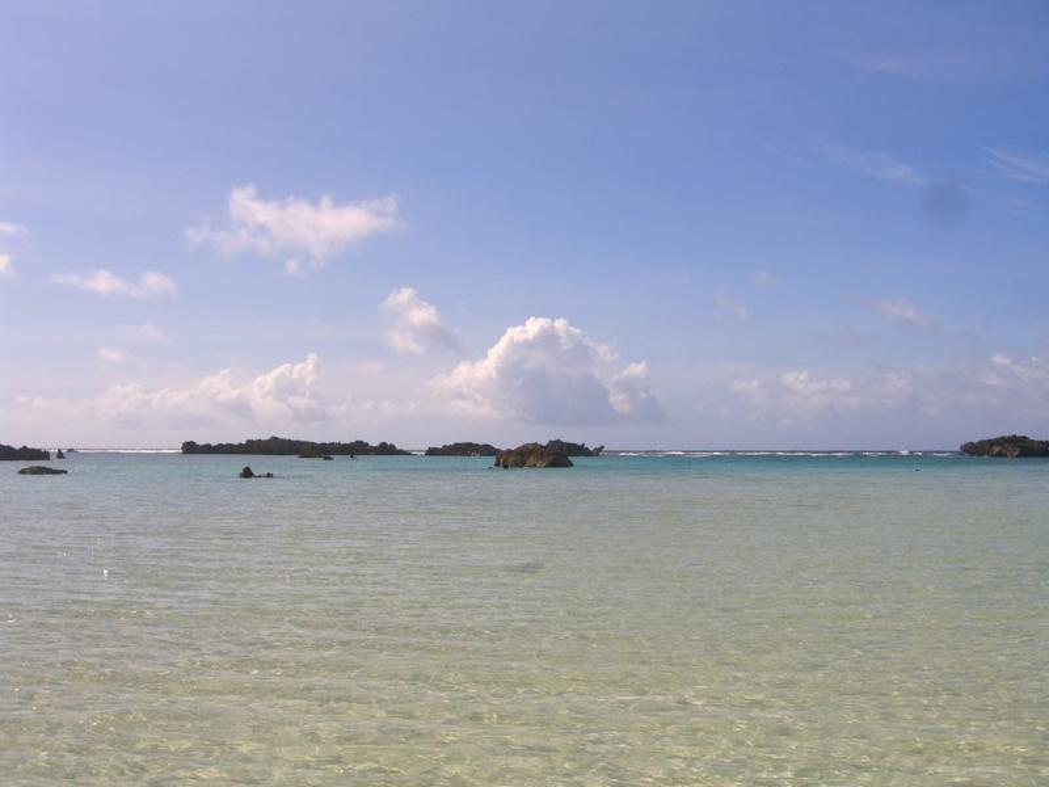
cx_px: 524
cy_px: 394
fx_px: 1152
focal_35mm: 38
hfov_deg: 49.0
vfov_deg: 37.7
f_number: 8
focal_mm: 7.9
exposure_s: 1/400
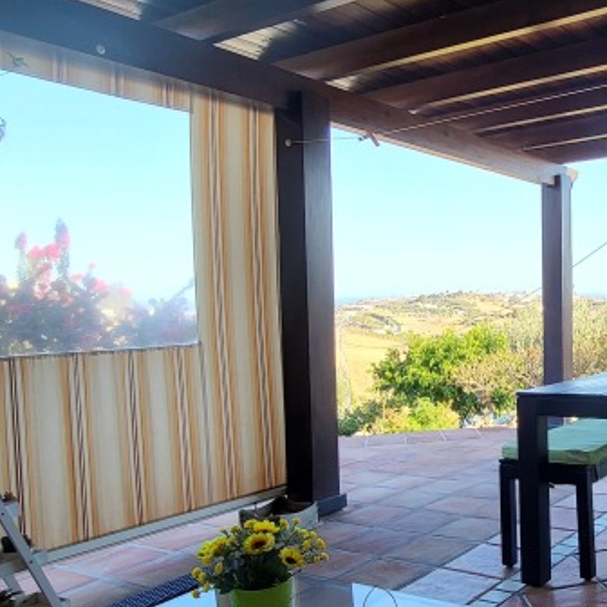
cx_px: 547
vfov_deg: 47.1
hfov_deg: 43.2
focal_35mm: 35
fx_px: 694
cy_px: 341
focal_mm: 1.74
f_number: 2.2
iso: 32
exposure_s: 1/121
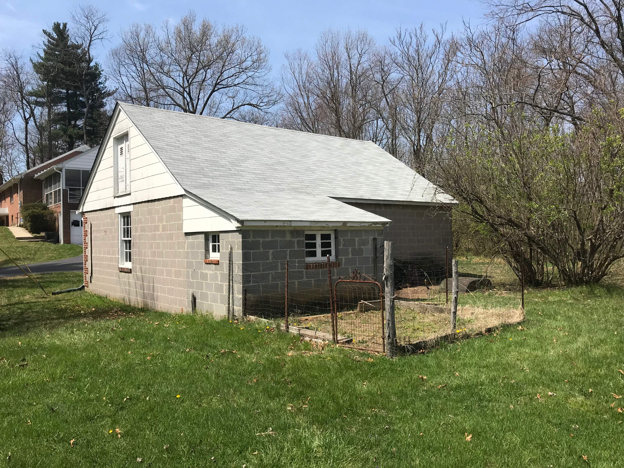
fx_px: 505
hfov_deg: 63.4
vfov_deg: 49.7
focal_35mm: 28
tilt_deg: +0.0
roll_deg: +0.7
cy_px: 234
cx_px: 312
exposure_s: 1/2660
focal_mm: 3.99
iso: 20
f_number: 1.8
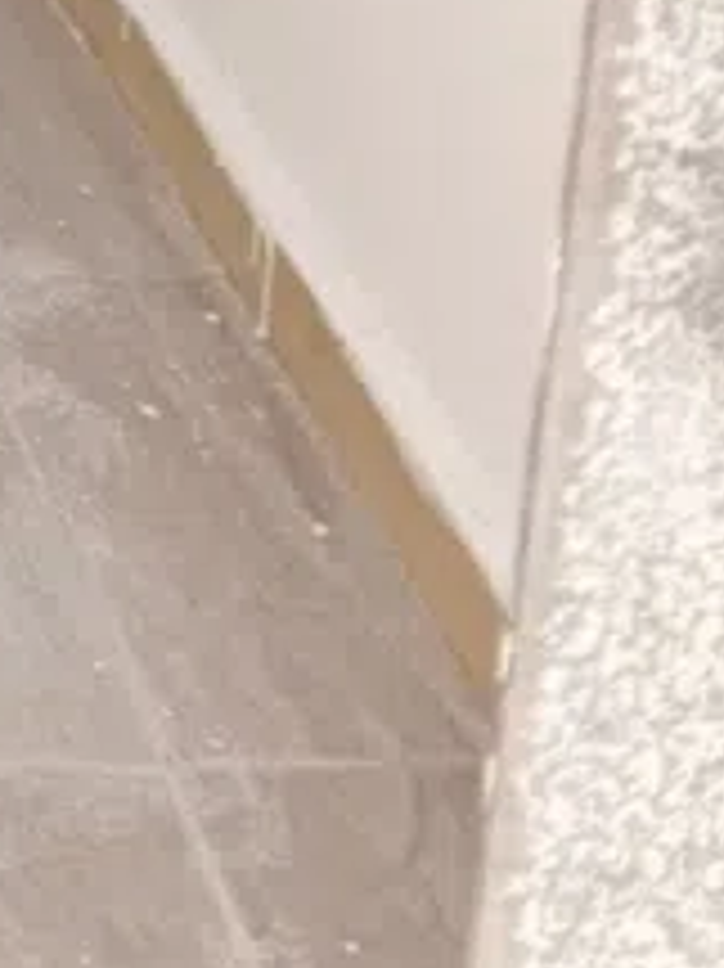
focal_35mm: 146
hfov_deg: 8.4
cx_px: -1506
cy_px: -1173
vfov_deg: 11.6
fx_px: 4076
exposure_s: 1/100
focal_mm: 4.09
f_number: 1.6
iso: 111
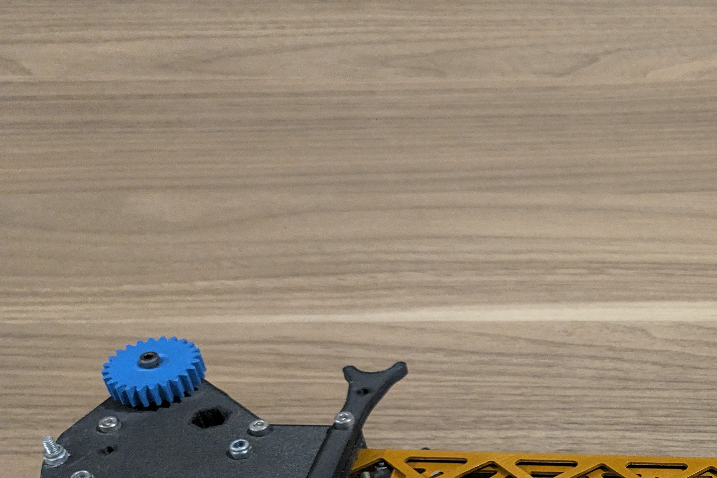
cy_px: 496
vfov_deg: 22.3
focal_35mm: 58
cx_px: 831
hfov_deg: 30.1
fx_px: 1155
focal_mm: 6.9
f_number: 1.68
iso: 908
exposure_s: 1/60.1
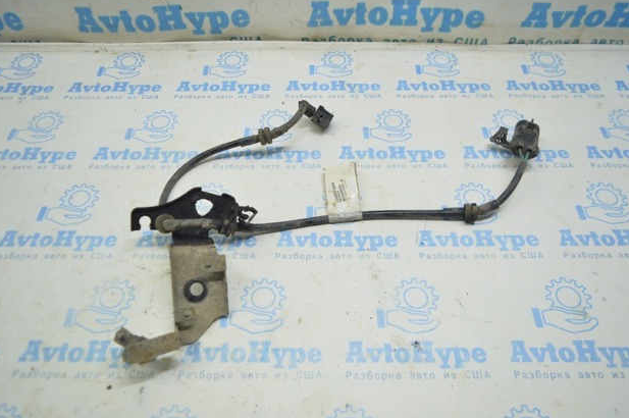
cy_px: 203
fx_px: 489
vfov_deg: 46.3
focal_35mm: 28
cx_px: 305
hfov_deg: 65.5
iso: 400
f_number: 3.5
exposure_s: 1/60
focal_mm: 18
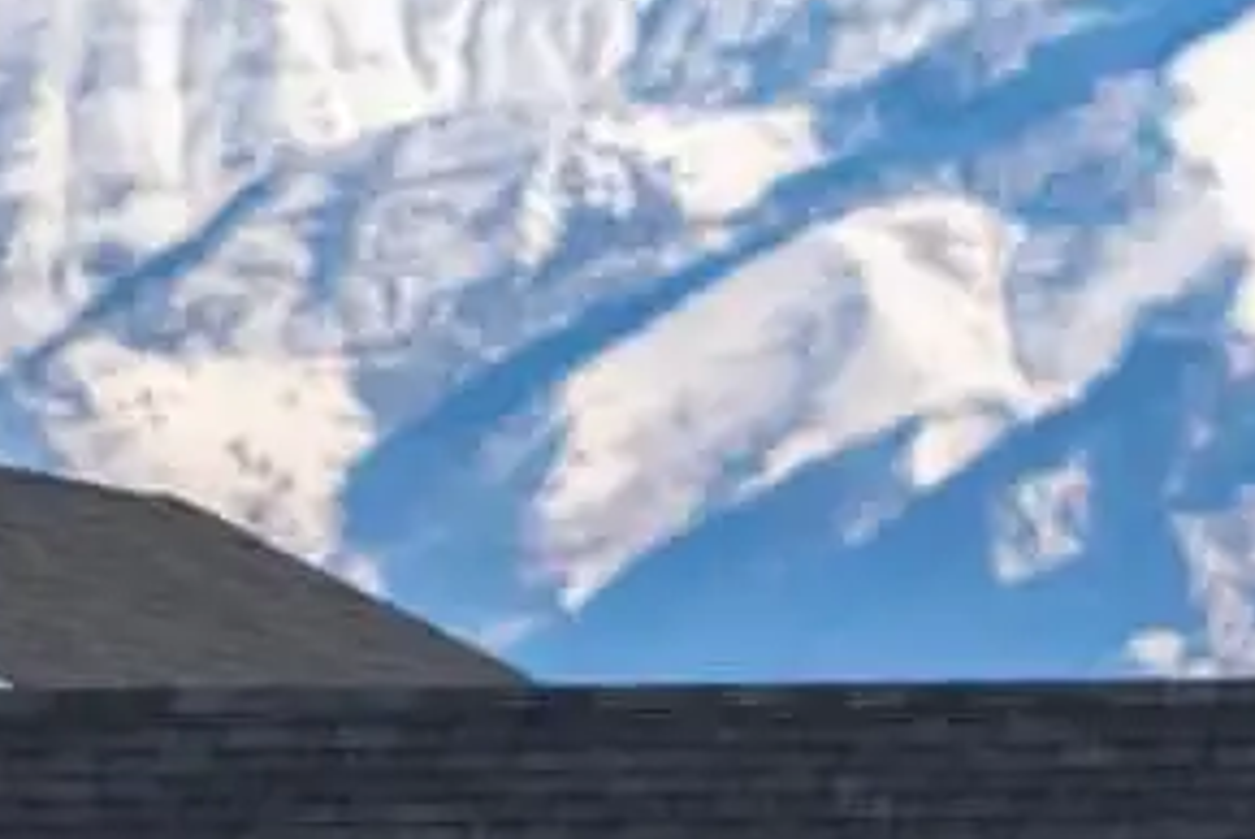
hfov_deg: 2.2
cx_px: 989
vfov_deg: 1.5
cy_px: 709
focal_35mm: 920
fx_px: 32104
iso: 100
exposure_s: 1/640
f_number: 5
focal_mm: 165
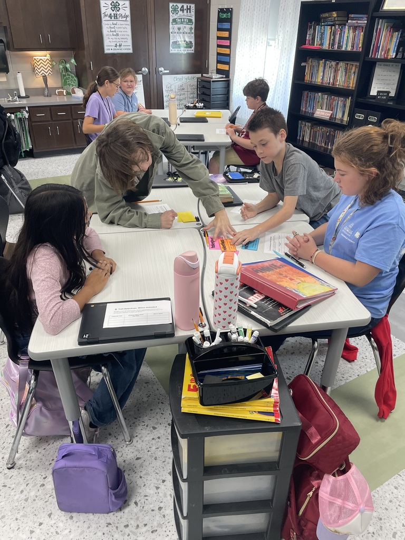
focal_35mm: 26
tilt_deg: -27.2
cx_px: 202
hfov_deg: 53.1
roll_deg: -0.1
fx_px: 406
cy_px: 270
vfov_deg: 67.3
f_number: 1.6
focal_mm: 4.2
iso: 125
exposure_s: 1/120
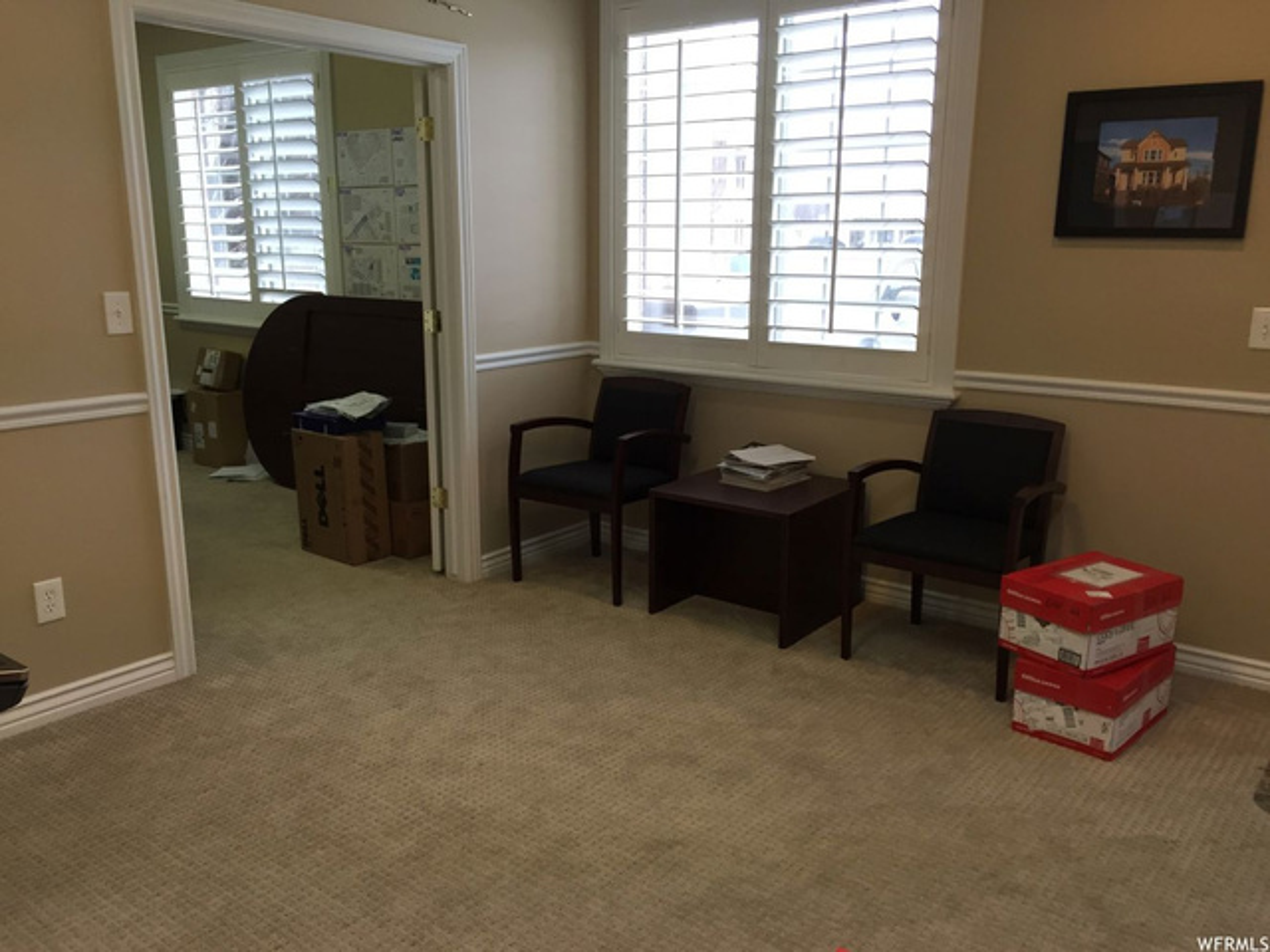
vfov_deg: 48.2
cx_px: 635
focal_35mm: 29
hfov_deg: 61.7
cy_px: 476
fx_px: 1064
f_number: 2.2
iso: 32
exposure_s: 1/33
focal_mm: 4.15
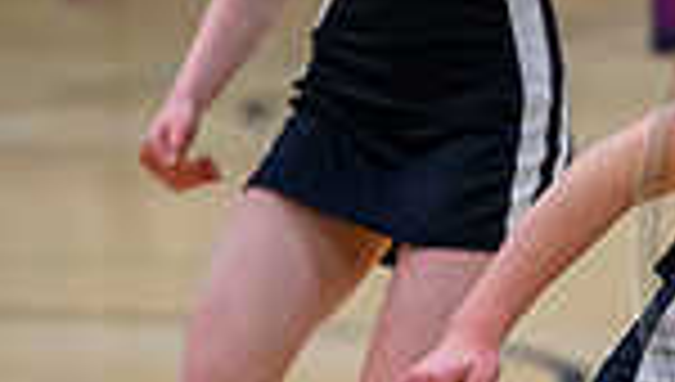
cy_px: 247
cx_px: 1340
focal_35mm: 611
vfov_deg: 2.0
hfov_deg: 3.5
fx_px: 10955
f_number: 2.8
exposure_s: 1/1250
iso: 6400
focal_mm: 130
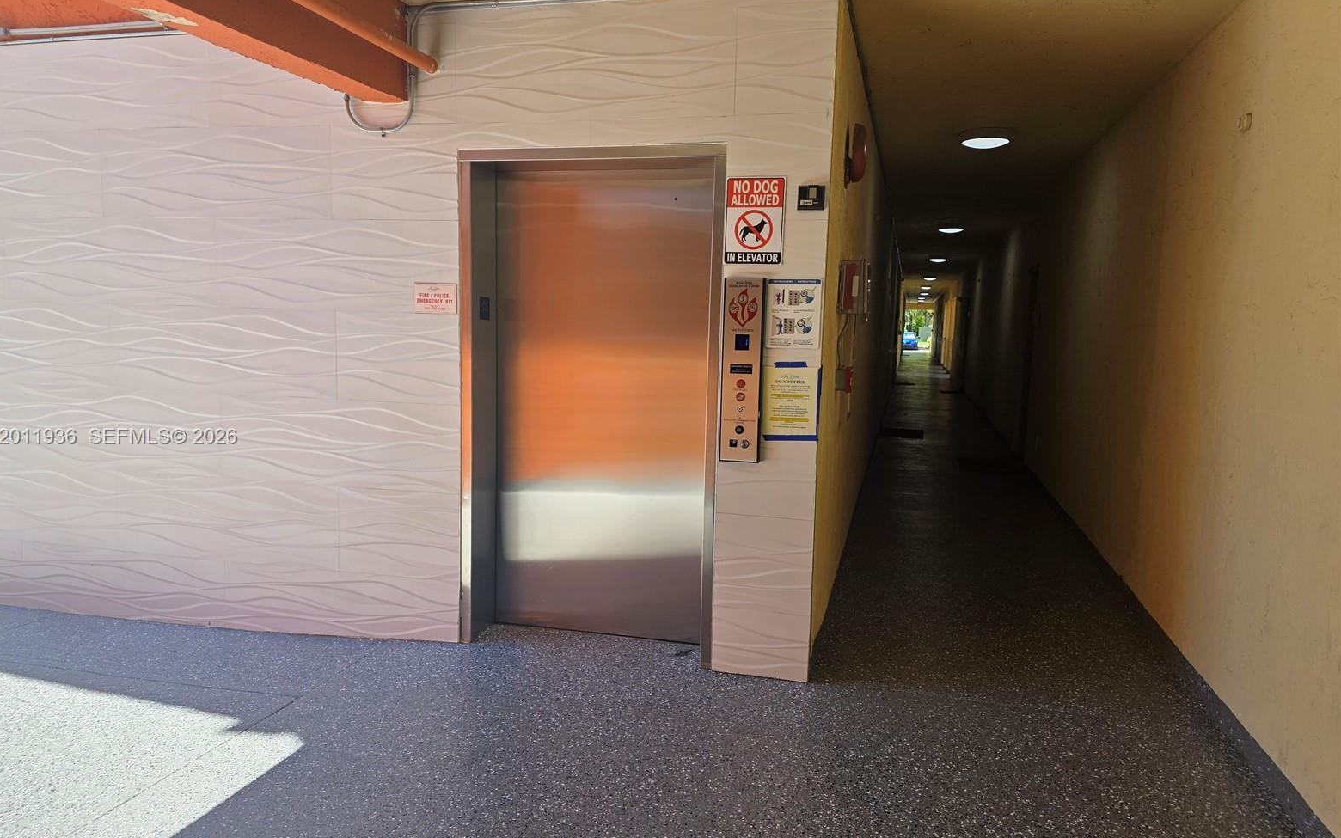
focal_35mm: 25
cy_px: 437
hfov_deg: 72.5
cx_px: 657
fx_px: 914
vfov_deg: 49.3
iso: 80
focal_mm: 6.3
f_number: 1.7
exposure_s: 1/1269
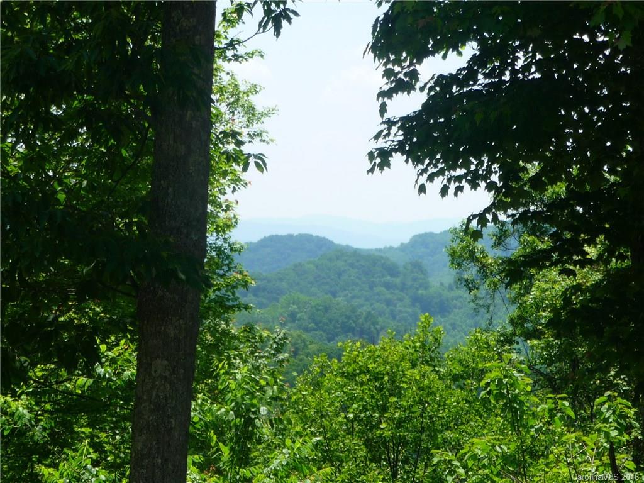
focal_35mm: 130
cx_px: 322
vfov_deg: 11.4
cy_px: 242
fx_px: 2419
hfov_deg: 15.2
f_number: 4.7
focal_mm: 16.3
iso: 100
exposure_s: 1/400
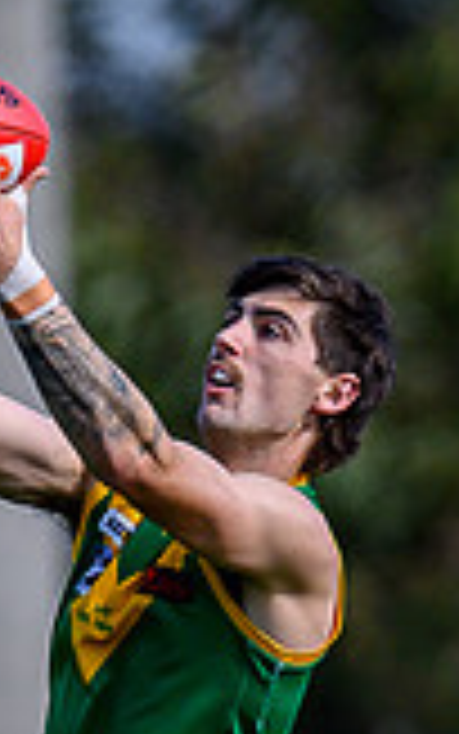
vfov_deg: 0.7
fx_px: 56272
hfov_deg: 0.5
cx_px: -27
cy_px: 1286
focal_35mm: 2814
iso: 280
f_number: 4
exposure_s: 1/2000
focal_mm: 500
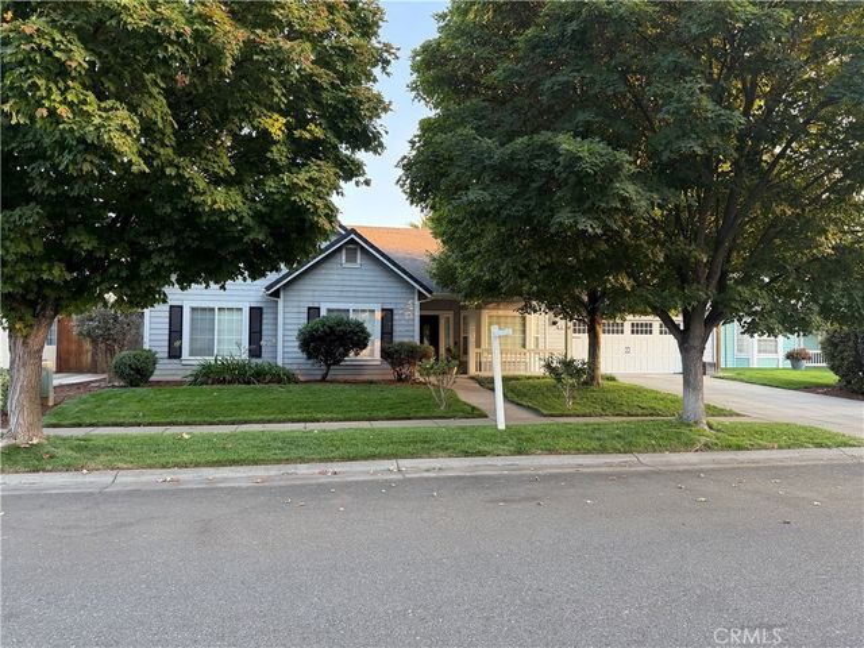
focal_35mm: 24
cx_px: 432
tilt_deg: +0.8
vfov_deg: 56.8
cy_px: 324
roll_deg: -0.9
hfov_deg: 71.6
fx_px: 599
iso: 200
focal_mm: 6.76
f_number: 1.78
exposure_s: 1/222
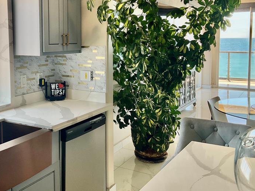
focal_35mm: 43
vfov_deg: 33.3
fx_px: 317
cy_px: 65
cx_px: 80
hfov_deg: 43.1
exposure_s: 1/216
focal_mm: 3
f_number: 1.8
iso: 25
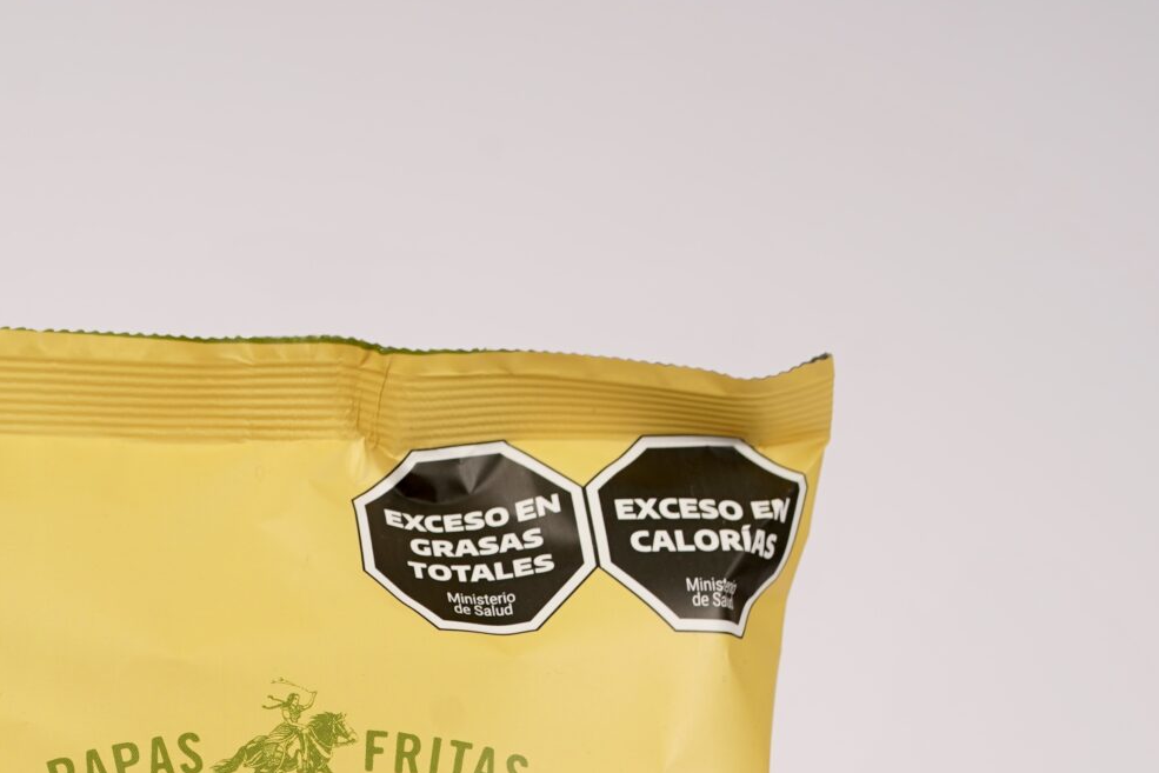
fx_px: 7116
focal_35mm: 221
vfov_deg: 6.2
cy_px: 991
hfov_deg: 9.3
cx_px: 261
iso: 100
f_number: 8
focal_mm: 85
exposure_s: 1/160
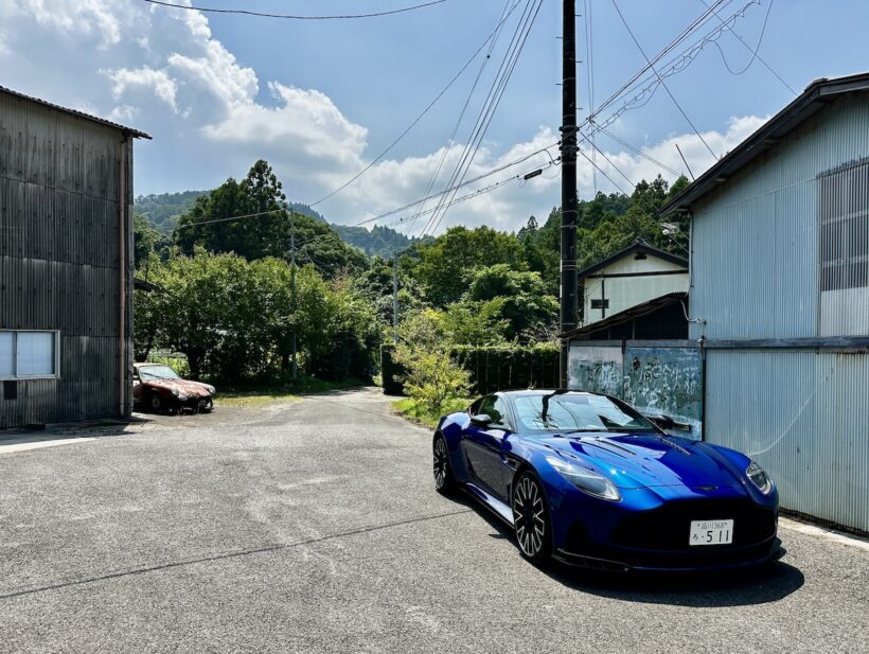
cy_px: 327
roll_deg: +0.3
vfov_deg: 56.9
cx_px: 434
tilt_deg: -2.7
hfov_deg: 71.5
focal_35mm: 24
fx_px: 603
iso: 80
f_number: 1.78
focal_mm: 6.86
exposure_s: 1/5263
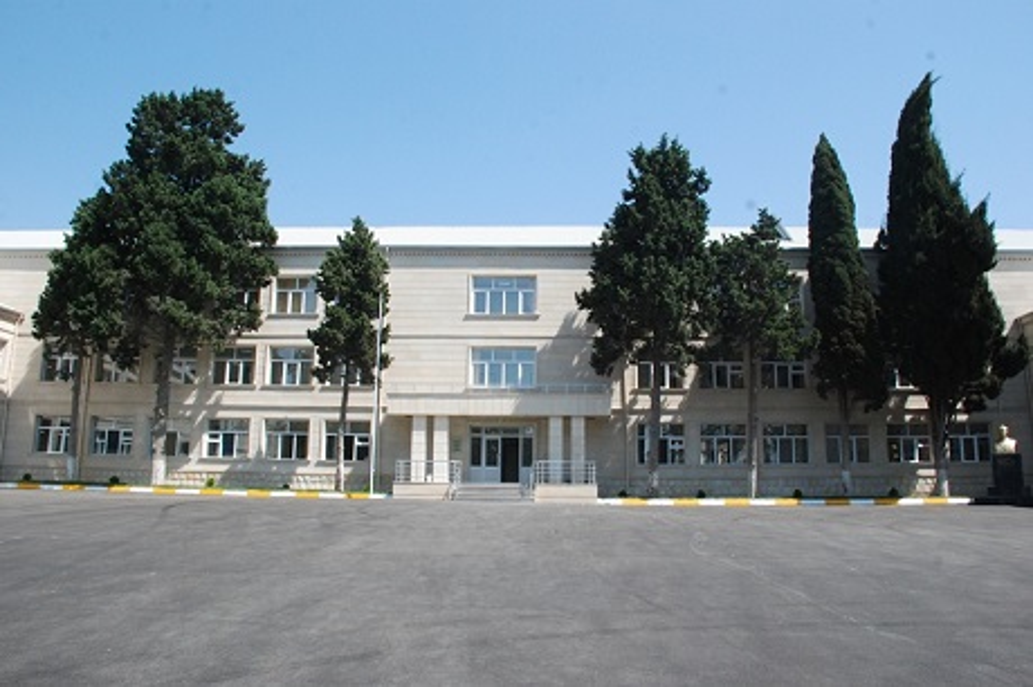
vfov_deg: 47.9
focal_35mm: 27
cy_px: 344
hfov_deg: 67.4
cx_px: 516
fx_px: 774
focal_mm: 18
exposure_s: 1/500
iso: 800
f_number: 11
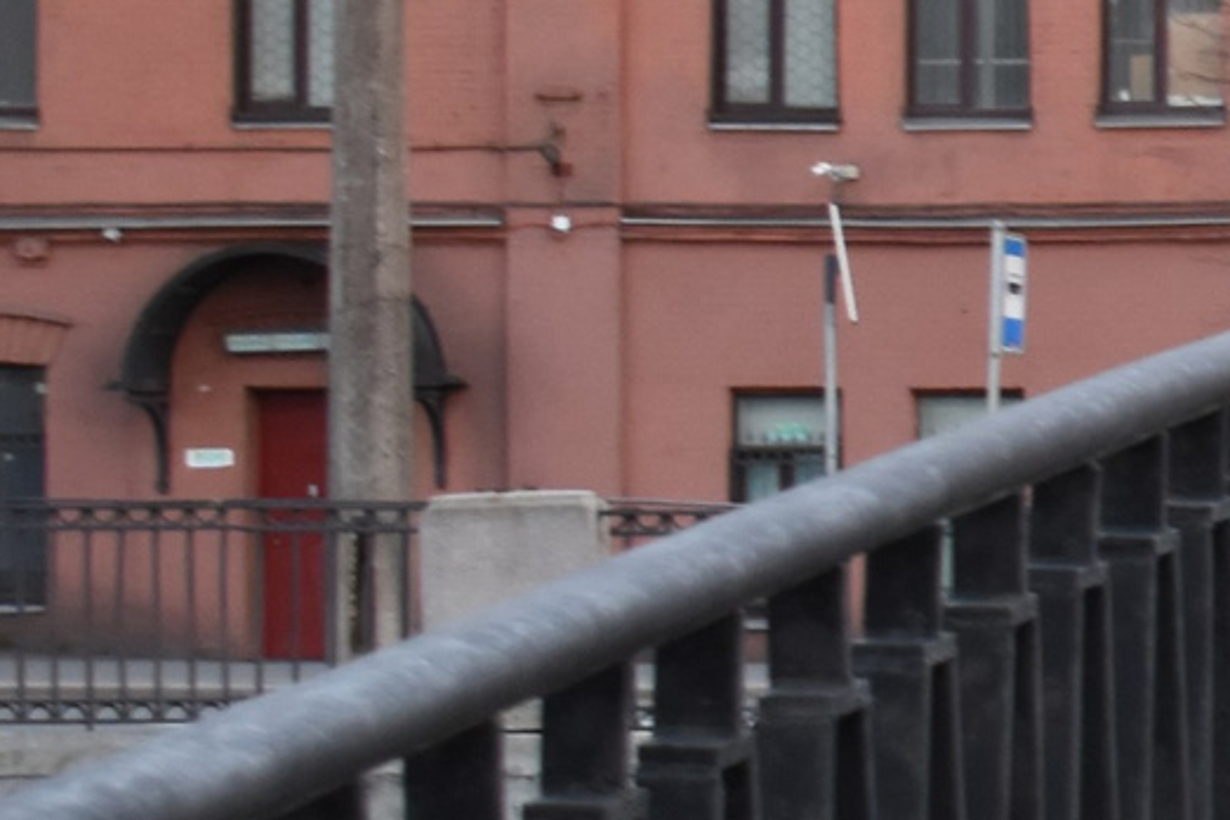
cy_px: 510
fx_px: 7292
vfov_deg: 6.4
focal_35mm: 213
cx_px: 2660
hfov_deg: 8.9
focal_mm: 29
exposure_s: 1/40
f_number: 4.2
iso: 800
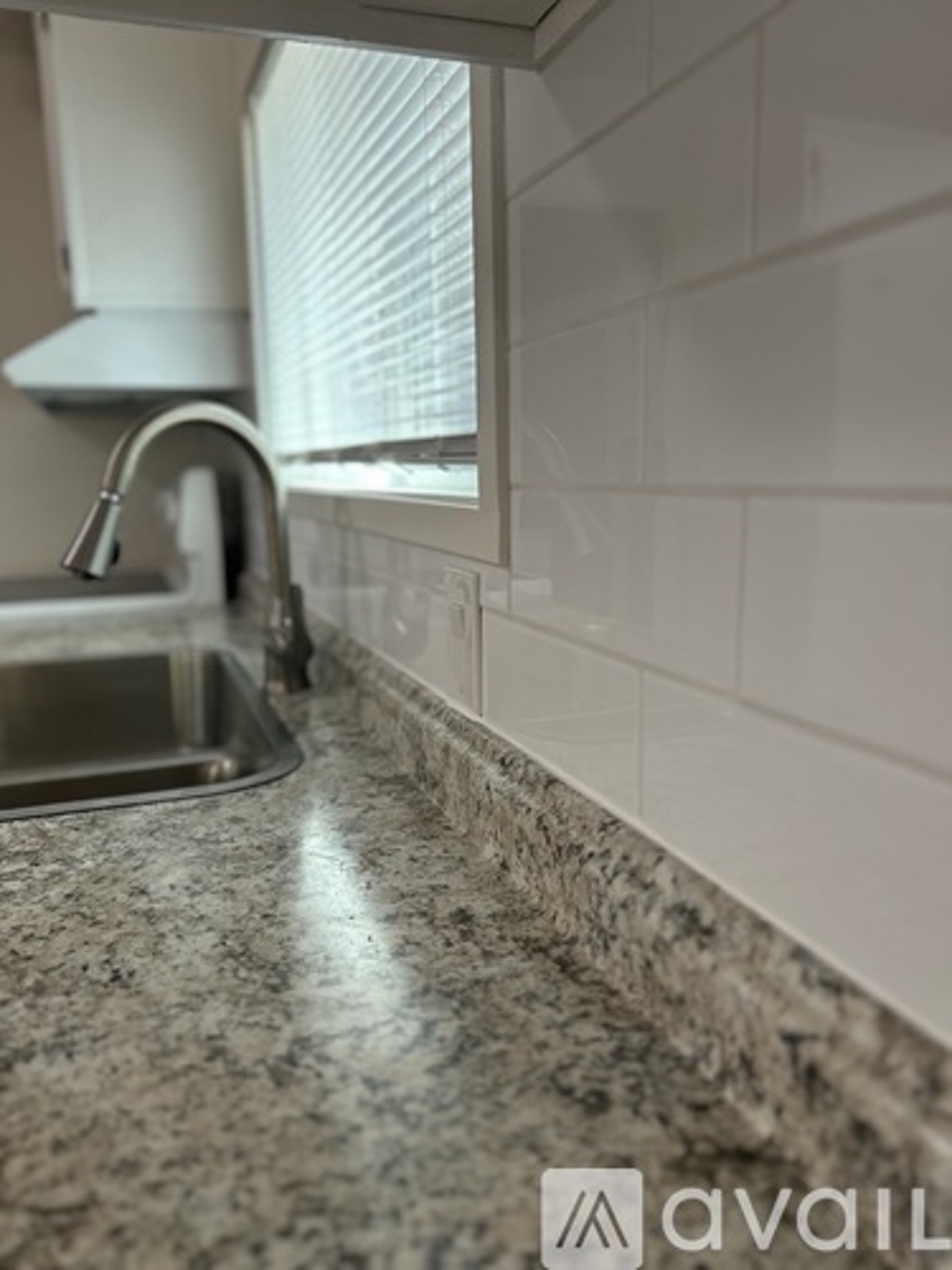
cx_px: 476
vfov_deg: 67.3
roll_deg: +2.0
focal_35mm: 26
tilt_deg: -10.4
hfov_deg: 53.1
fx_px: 953
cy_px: 635
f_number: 1.5
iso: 80
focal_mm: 5.7
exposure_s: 1/120
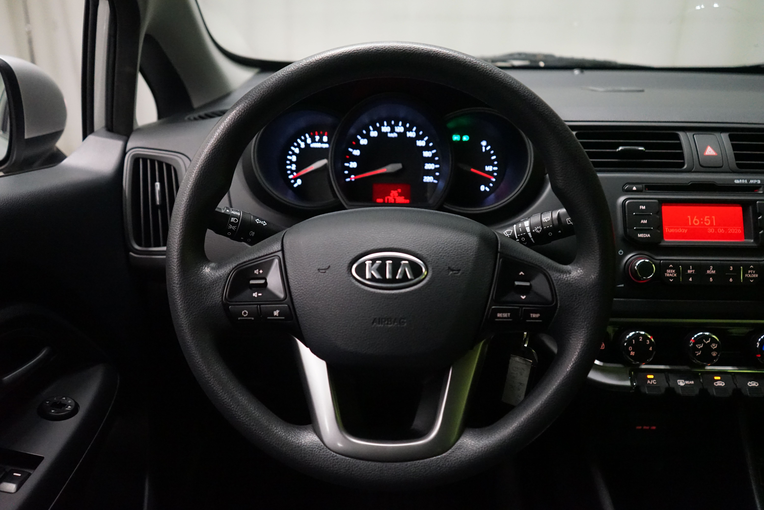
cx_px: 382
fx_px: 594
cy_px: 255
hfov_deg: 65.5
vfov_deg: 46.4
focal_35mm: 28
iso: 6400
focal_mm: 28
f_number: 3.5
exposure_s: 1/160
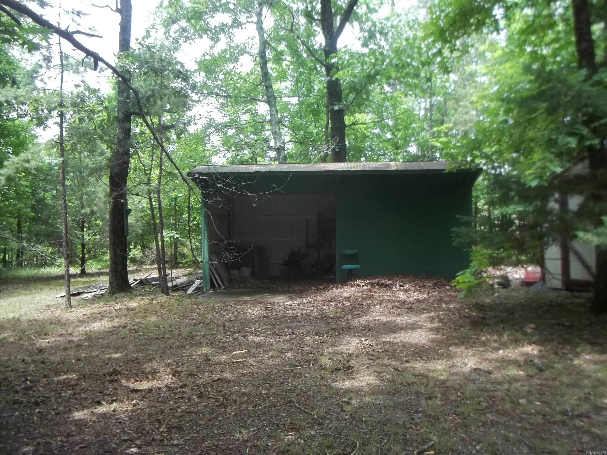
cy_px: 228
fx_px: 579
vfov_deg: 42.9
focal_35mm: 33
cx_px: 304
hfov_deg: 55.4
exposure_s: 1/100
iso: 64
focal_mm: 5.9
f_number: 3.3
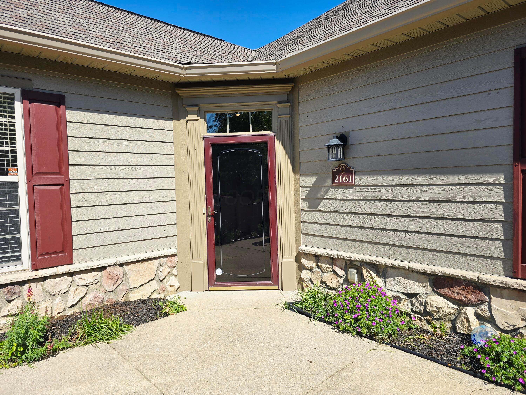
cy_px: 198
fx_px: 349
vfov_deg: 58.9
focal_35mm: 23
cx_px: 263
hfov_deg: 73.9
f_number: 1.7
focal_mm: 6.3
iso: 12
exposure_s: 1/909
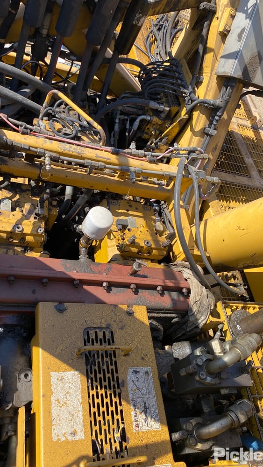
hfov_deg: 40.0
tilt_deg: -50.3
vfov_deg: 66.0
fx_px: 359
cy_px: 229
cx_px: 100
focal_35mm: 29
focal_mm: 4.25
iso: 32
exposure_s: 1/1007
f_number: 1.8
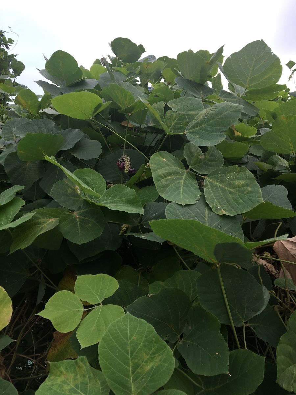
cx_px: 148
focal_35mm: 29
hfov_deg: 48.2
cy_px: 198
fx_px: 331
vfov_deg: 61.7
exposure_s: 1/705
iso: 25
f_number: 2.2
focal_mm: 4.15
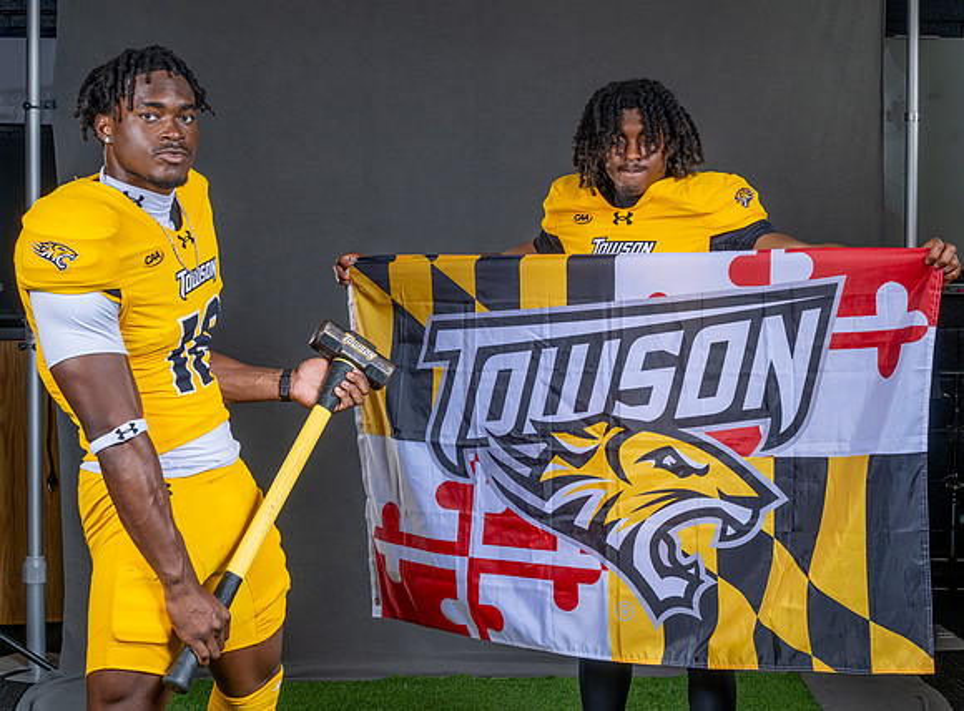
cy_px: 379
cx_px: 600
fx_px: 1861
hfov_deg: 28.9
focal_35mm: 67
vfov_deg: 21.6
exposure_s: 1/200
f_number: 8
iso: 100
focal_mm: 47
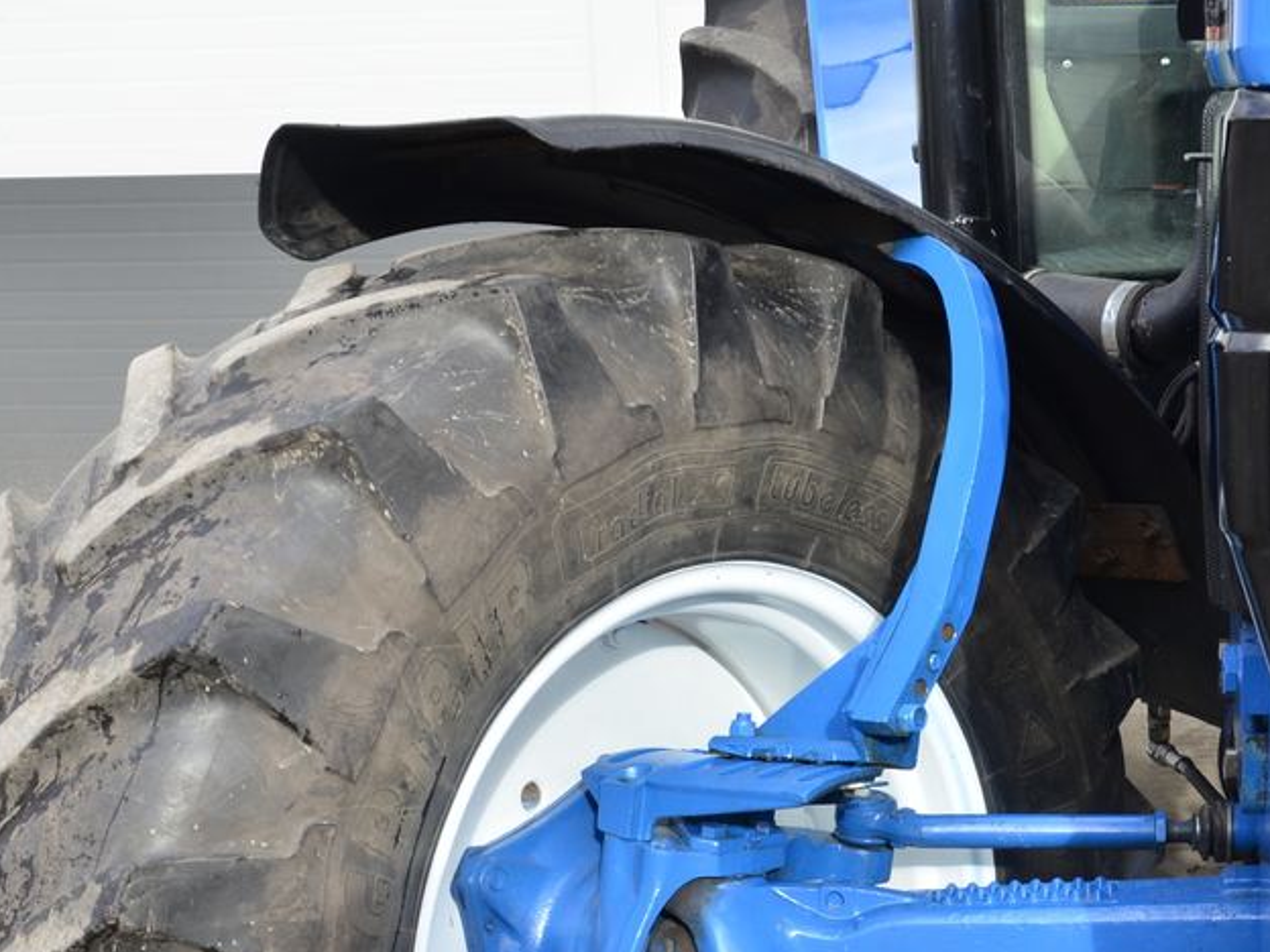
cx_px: 926
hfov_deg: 30.8
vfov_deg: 23.2
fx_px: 2274
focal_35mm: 62
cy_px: 824
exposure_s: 1/60
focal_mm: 21
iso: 125
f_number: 10
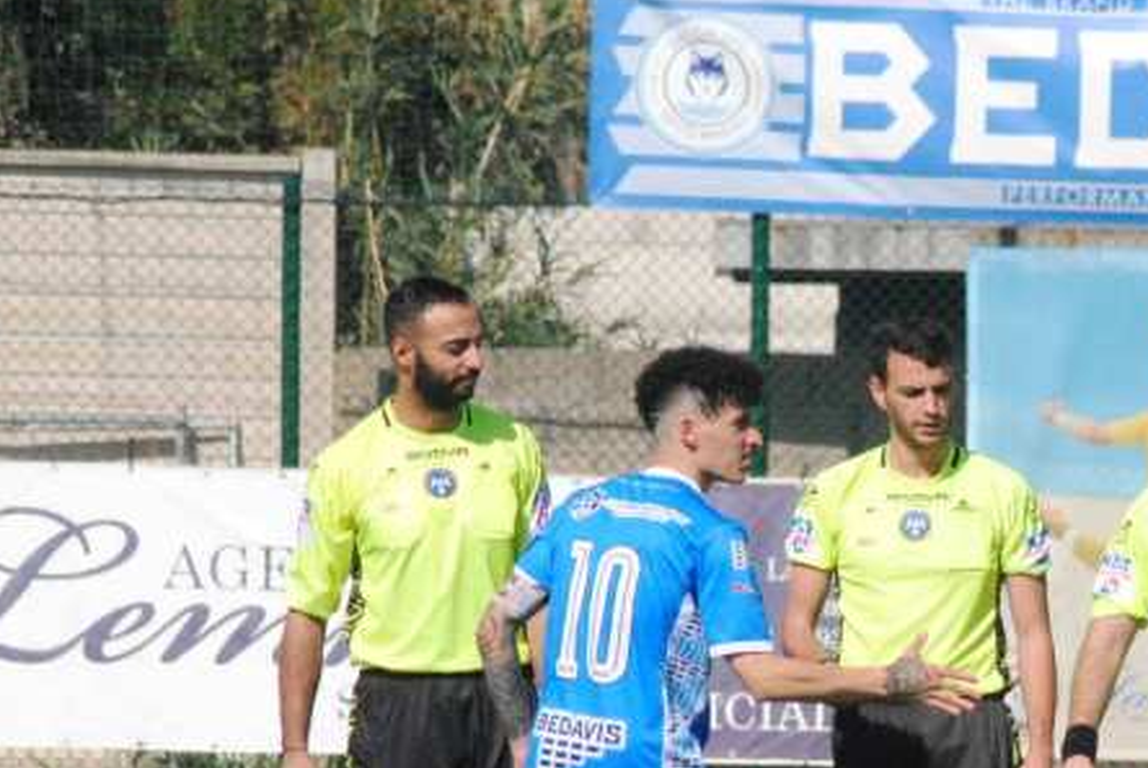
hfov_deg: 3.8
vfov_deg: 2.6
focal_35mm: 540
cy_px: 622
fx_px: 17237
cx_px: 845
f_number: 11
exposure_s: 1/4000
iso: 1600
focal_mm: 200
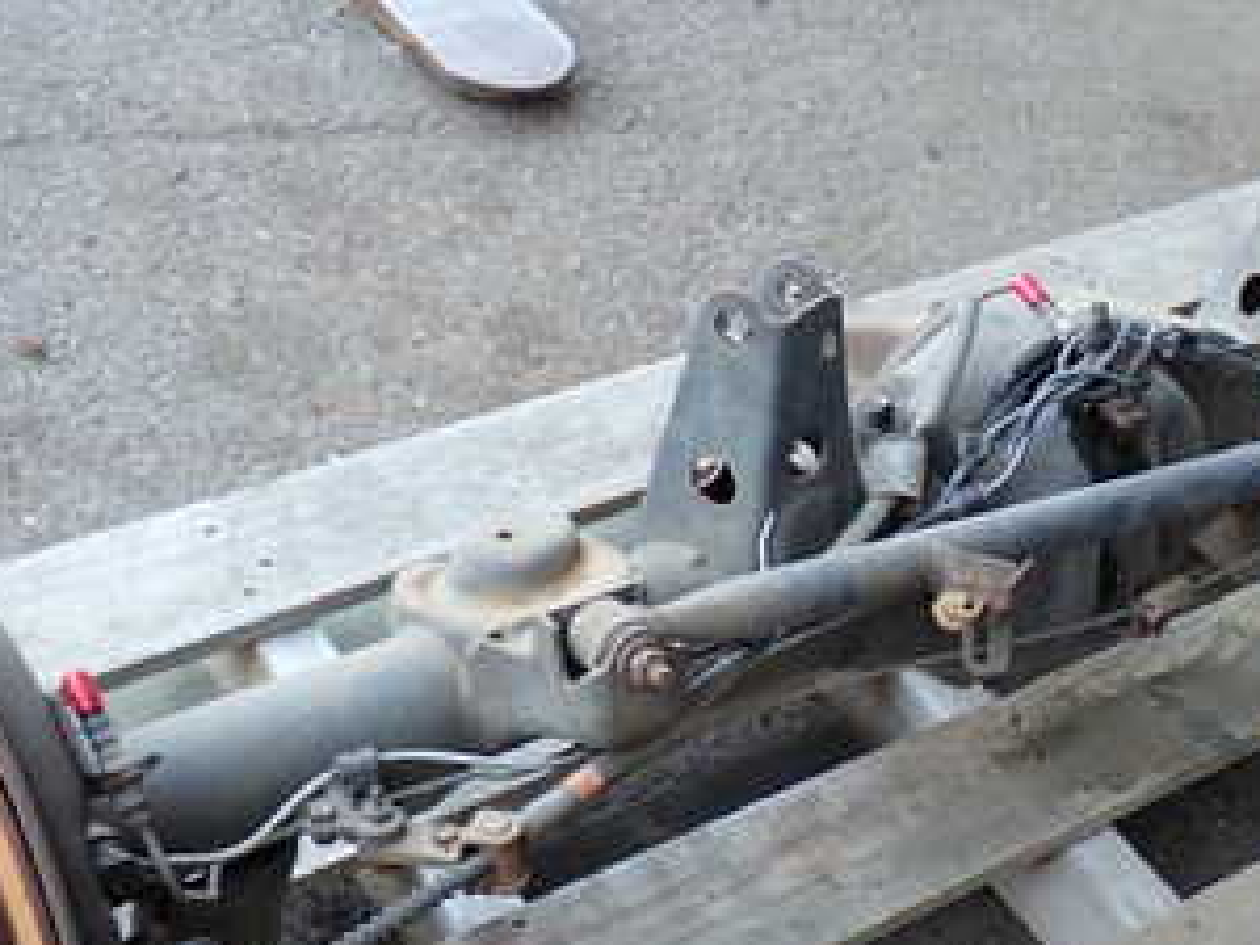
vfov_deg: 22.9
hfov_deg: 30.2
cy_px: 609
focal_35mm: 64
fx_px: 2330
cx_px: 764
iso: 160
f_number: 2.4
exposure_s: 1/60
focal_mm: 5.79
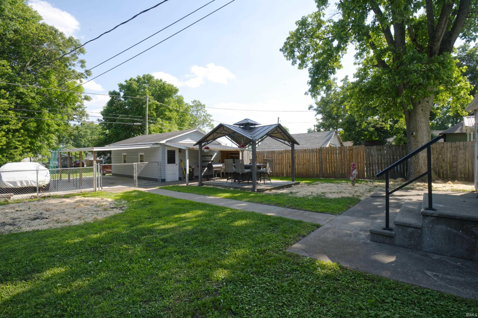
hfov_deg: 93.3
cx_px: 239
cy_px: 159
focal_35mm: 17
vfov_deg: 70.4
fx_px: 226
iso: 100
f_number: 13
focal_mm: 17
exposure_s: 1/50
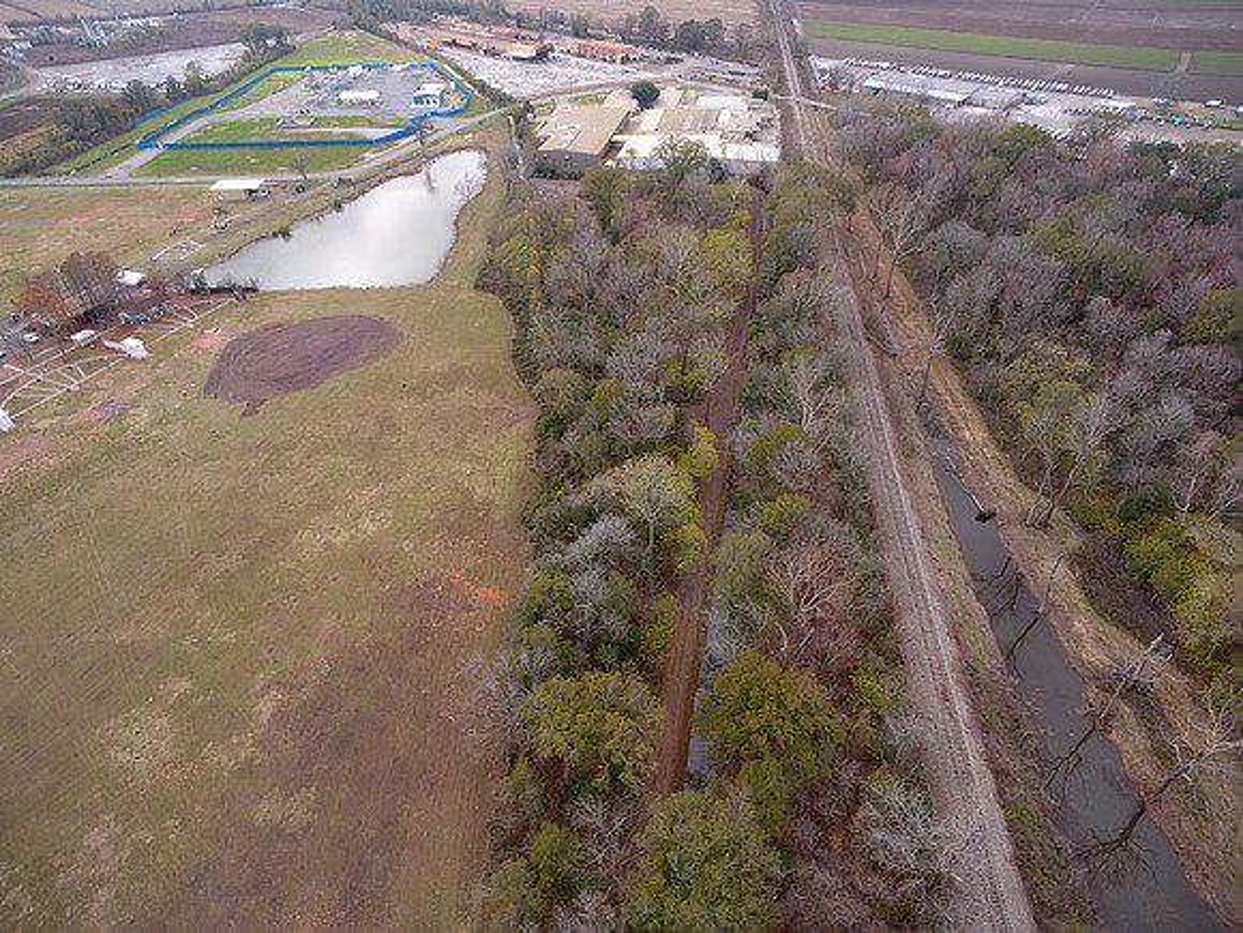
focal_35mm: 20
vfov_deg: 66.0
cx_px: 622
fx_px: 718
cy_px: 466
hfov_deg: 81.7
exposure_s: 1/248
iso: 100
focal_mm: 3.61
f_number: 2.8
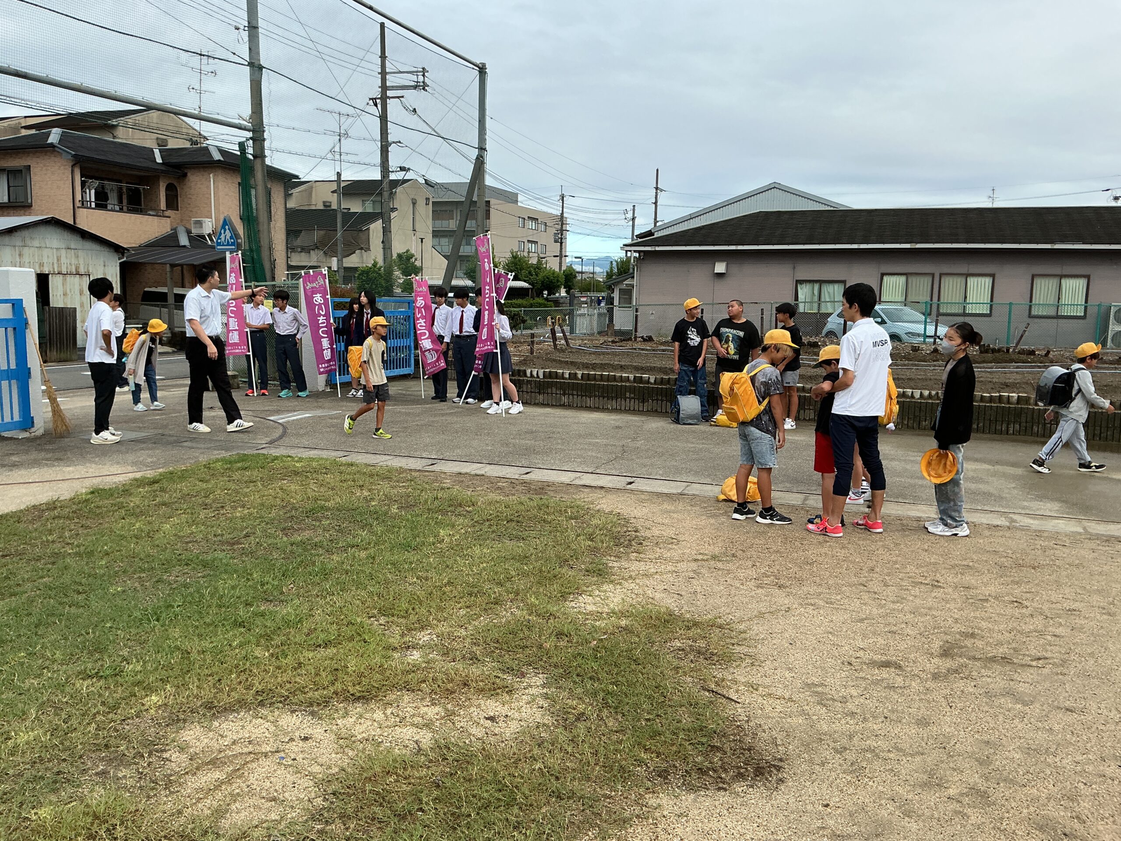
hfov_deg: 61.7
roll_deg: +0.0
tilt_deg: -6.9
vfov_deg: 48.2
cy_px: 420
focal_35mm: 29
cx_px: 560
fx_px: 939
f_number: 1.8
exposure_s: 1/869
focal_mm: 3
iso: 25
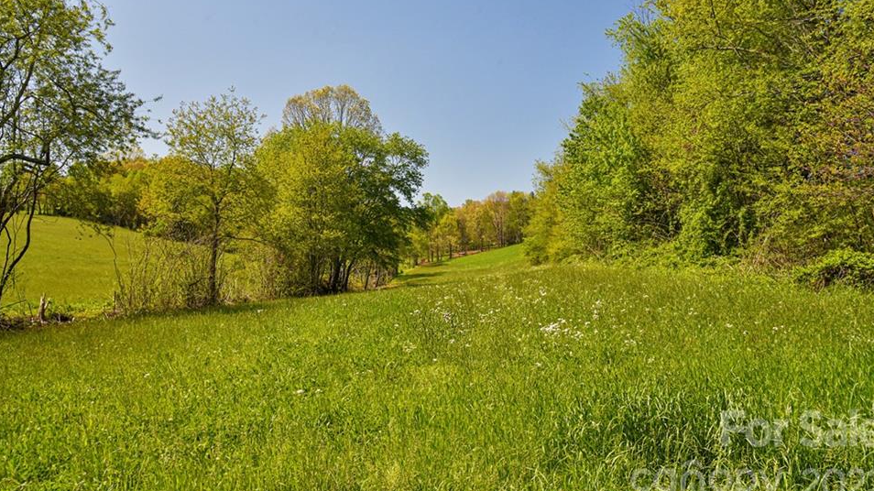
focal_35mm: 27
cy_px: 230
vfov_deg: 42.8
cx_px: 436
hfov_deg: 69.9
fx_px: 626
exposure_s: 1/400
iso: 800
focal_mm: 24
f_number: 10
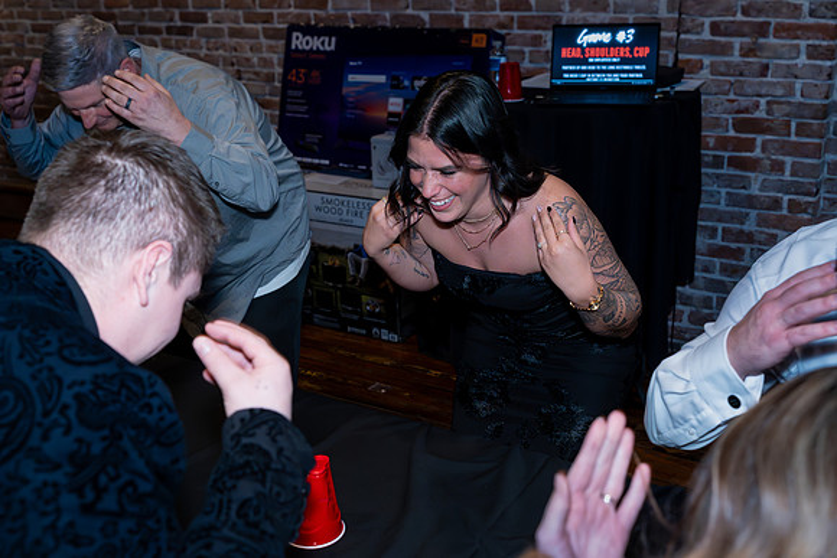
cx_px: 418
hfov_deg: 48.4
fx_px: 930
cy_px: 279
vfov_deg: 33.4
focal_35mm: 40
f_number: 5
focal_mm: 40
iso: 6400
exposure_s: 1/250
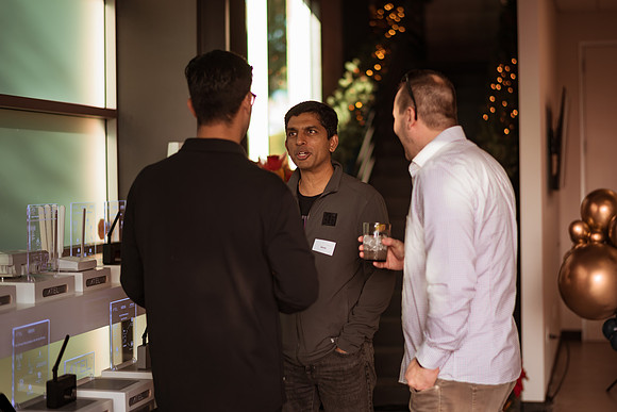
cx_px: 335
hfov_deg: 31.8
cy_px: 188
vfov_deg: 21.6
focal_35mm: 63
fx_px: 1081
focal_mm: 58
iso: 200
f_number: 1.4
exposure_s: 1/640
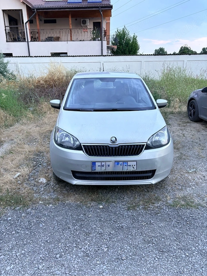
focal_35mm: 26
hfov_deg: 53.1
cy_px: 138
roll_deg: +0.4
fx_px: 207
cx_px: 104
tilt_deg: -17.4
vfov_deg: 67.3
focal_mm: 5.96
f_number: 1.6
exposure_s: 1/60
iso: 160
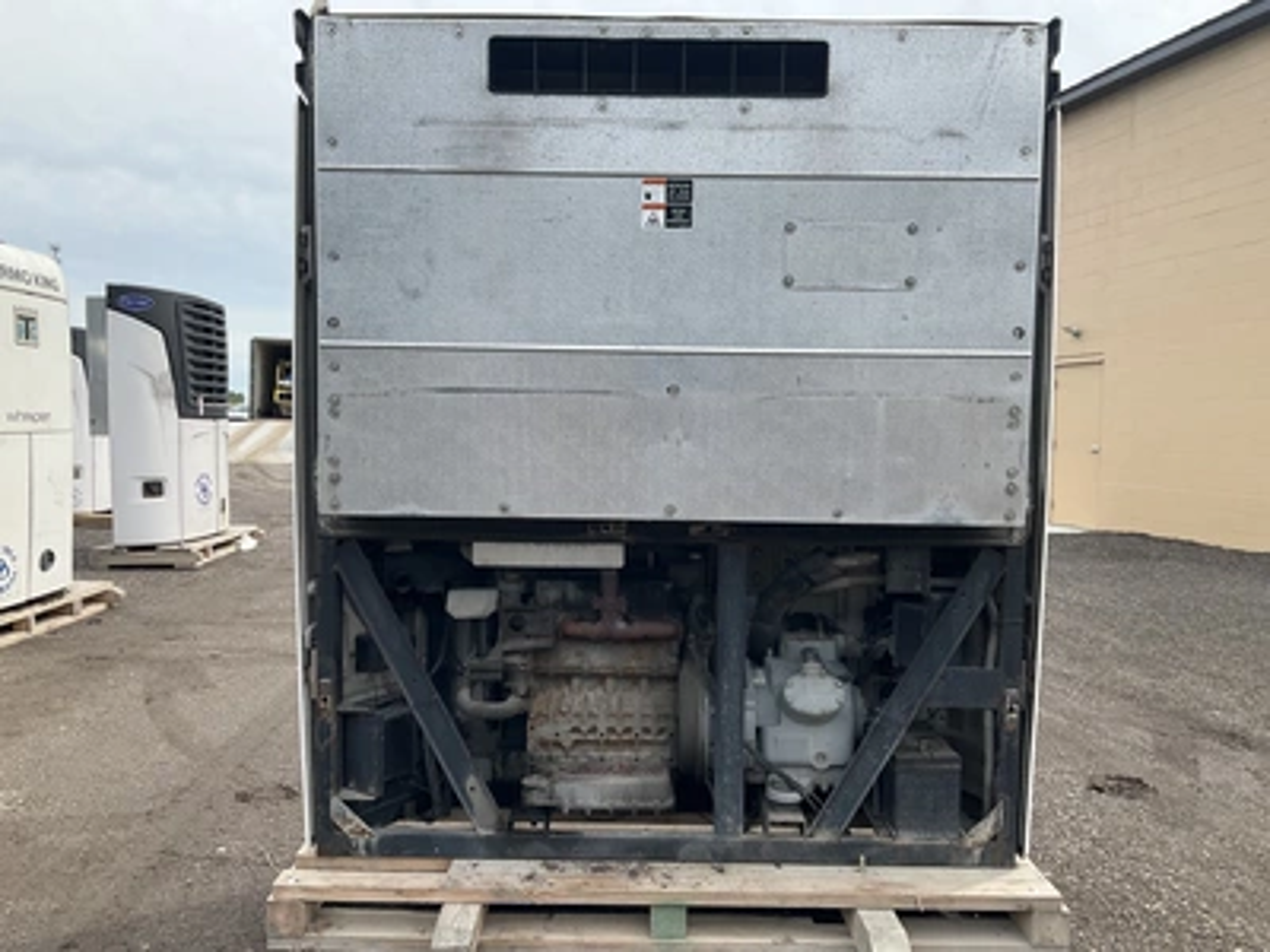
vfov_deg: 48.2
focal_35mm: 29
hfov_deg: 61.7
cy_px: 476
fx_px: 1064
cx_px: 635
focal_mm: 3
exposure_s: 1/912
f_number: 1.8
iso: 25
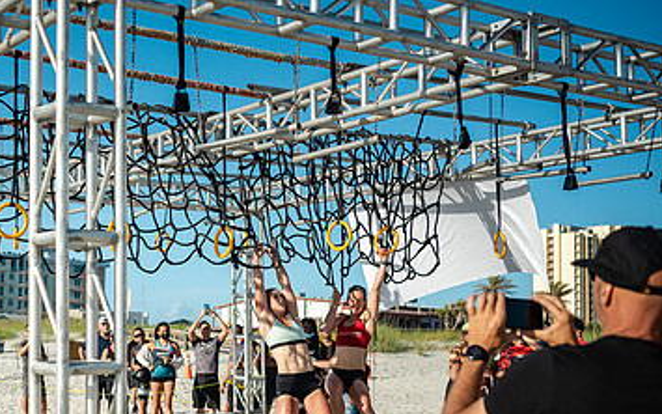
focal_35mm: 56
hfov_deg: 35.7
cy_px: 255
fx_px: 1010
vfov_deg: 23.1
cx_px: 188
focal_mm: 32
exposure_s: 1/4000
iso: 400
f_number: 2.8
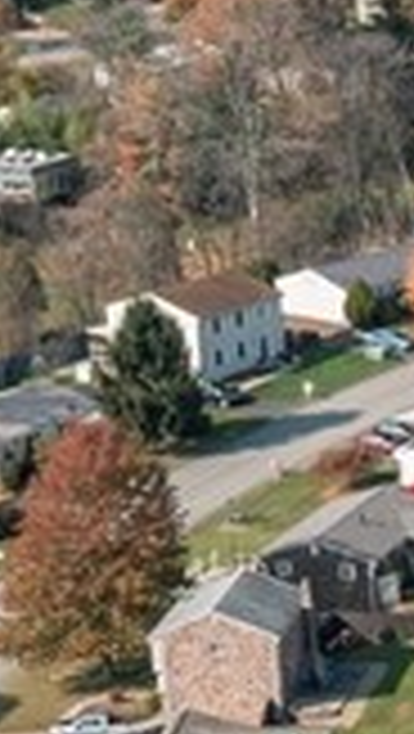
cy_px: 601
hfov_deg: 5.8
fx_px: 3796
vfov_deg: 11.0
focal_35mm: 195
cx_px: 1256
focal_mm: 10.26
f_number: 4.5
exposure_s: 1/120
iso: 100
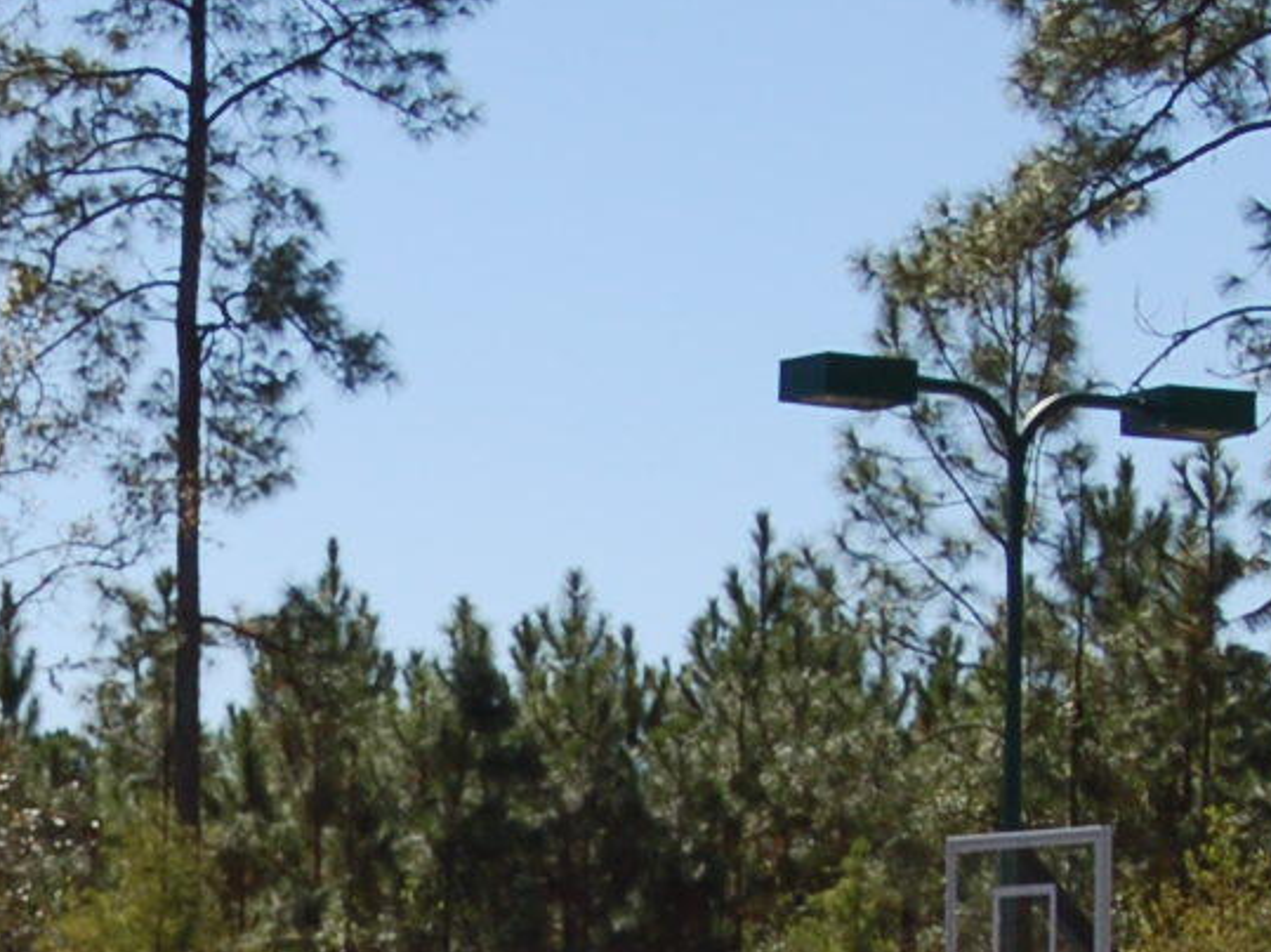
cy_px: 1018
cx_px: 38
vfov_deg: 7.6
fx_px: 7085
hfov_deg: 10.2
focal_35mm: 193
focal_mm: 32
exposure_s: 1/400
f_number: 10
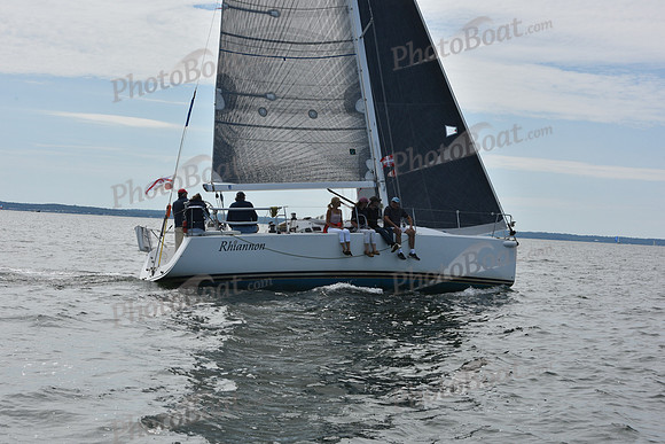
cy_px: 222
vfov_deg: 19.5
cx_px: 332
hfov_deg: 28.8
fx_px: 1293
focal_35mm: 70
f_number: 11
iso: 320
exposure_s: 1/1000
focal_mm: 70
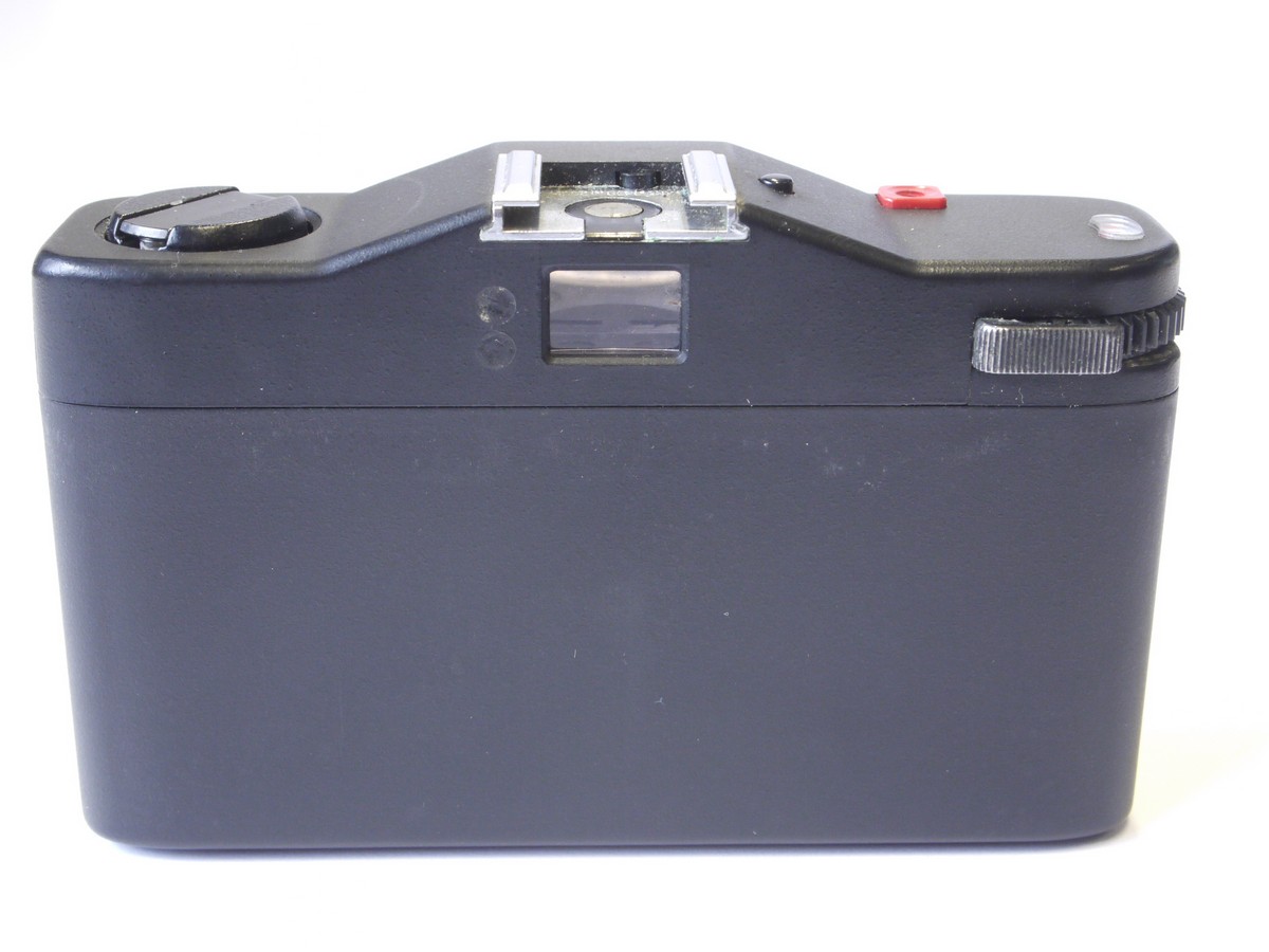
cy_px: 476
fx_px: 2200
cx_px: 634
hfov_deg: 32.2
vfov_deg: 24.4
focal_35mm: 60
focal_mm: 30
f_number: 11
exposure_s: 1/10
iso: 800
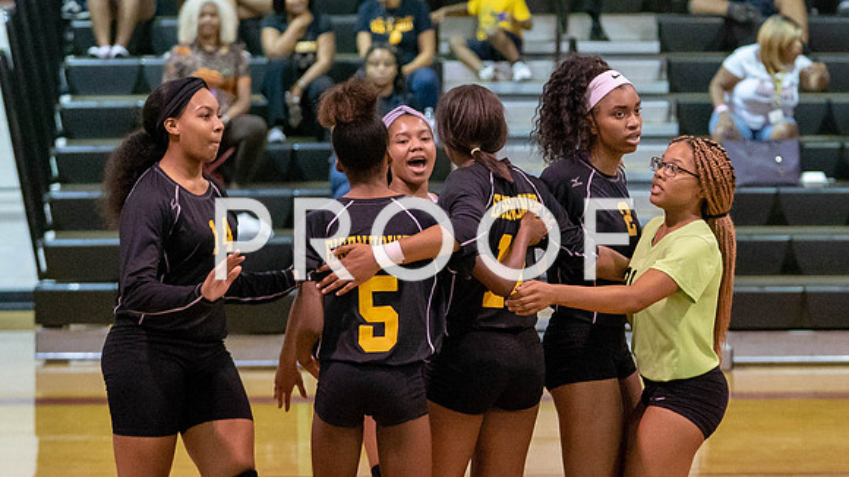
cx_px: 536
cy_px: 151
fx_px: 3725
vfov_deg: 7.3
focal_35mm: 166
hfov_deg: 13.0
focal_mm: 94
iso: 6400
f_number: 3.5
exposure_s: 1/750
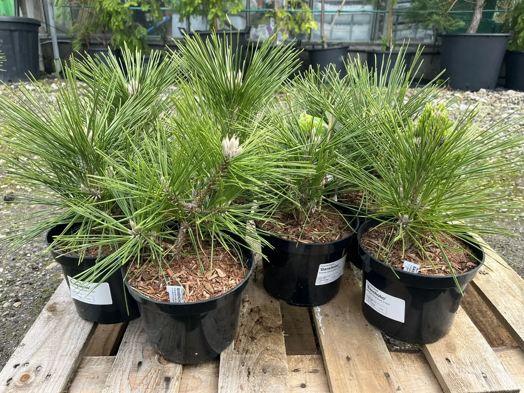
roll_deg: -0.9
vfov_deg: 53.1
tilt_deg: -24.2
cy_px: 196
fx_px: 394
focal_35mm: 26
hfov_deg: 67.3
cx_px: 262
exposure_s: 1/224
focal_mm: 5.1
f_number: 1.6
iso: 40
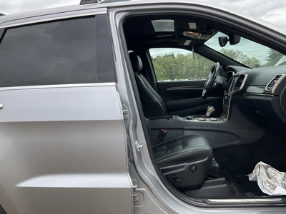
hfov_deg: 61.7
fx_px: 240
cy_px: 107
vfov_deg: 48.2
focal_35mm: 29
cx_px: 143
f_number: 1.8
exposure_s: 1/842
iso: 25
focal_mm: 3
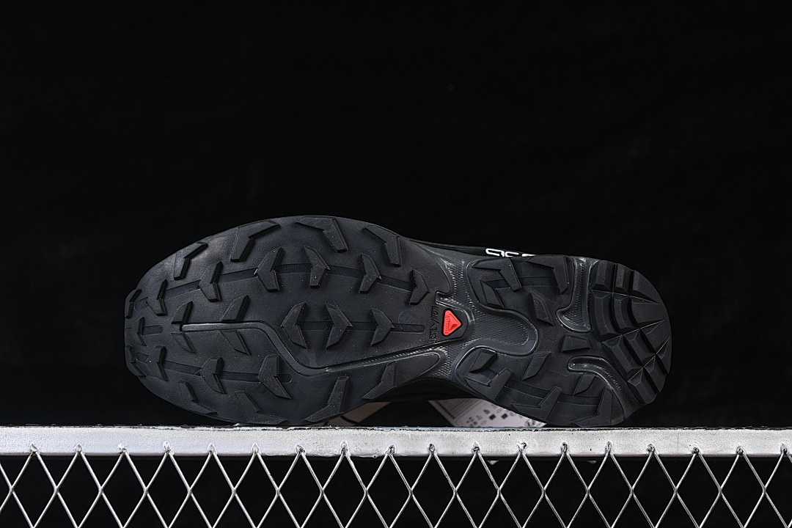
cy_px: 264
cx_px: 396
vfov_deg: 18.2
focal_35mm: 75
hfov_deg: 27.0
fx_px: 1650
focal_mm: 50
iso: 160
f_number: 6.3
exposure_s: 1/60
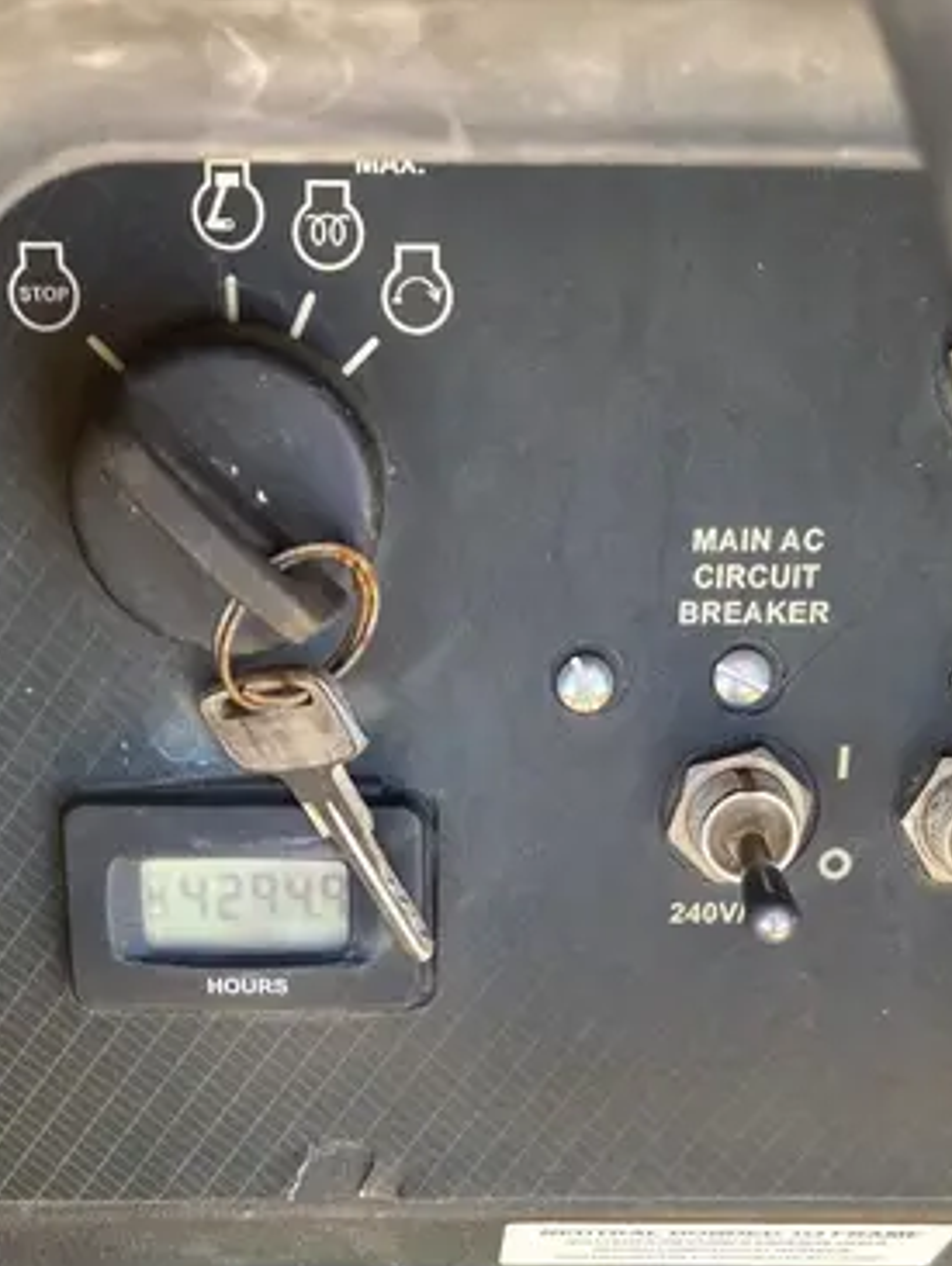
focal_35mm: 56
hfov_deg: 26.1
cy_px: 1033
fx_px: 2051
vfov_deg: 33.2
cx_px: 415
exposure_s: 1/121
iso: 80
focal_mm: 3.99
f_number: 1.8
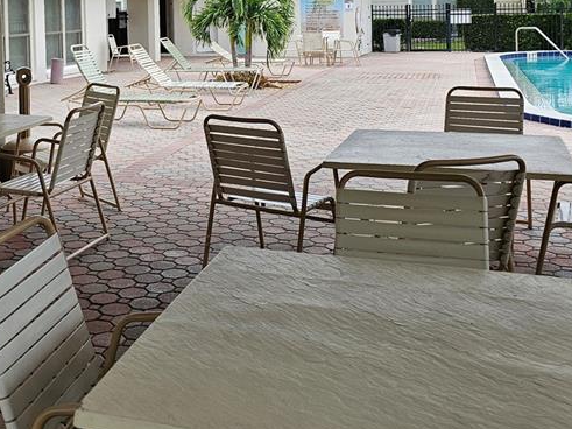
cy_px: 51
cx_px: 154
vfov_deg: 29.2
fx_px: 793
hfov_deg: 38.8
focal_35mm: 48
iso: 32
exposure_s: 1/359
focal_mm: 6.3
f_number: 1.7
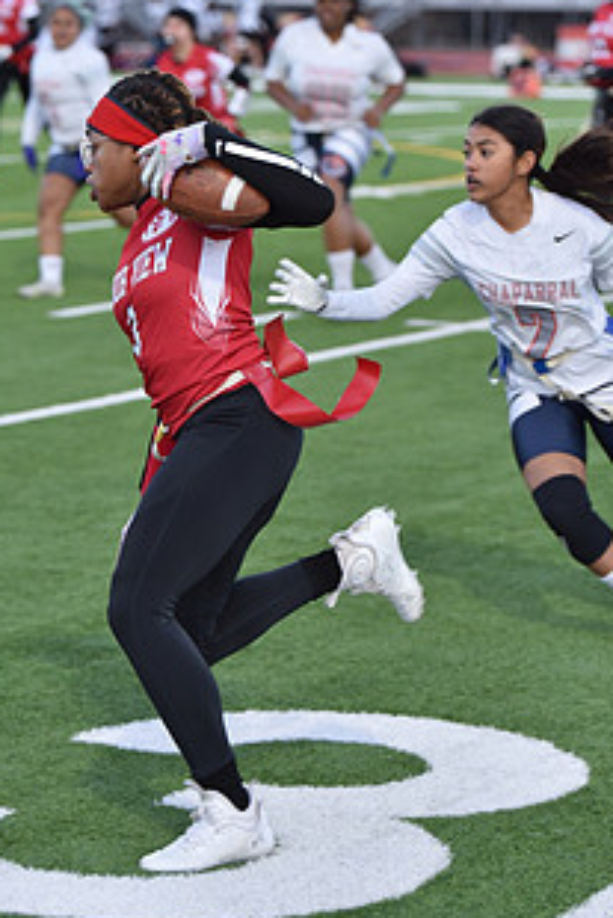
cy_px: 314
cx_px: 192
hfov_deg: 9.5
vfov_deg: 14.1
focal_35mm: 145
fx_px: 3699
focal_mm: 100
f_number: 2.8
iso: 800
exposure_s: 1/800
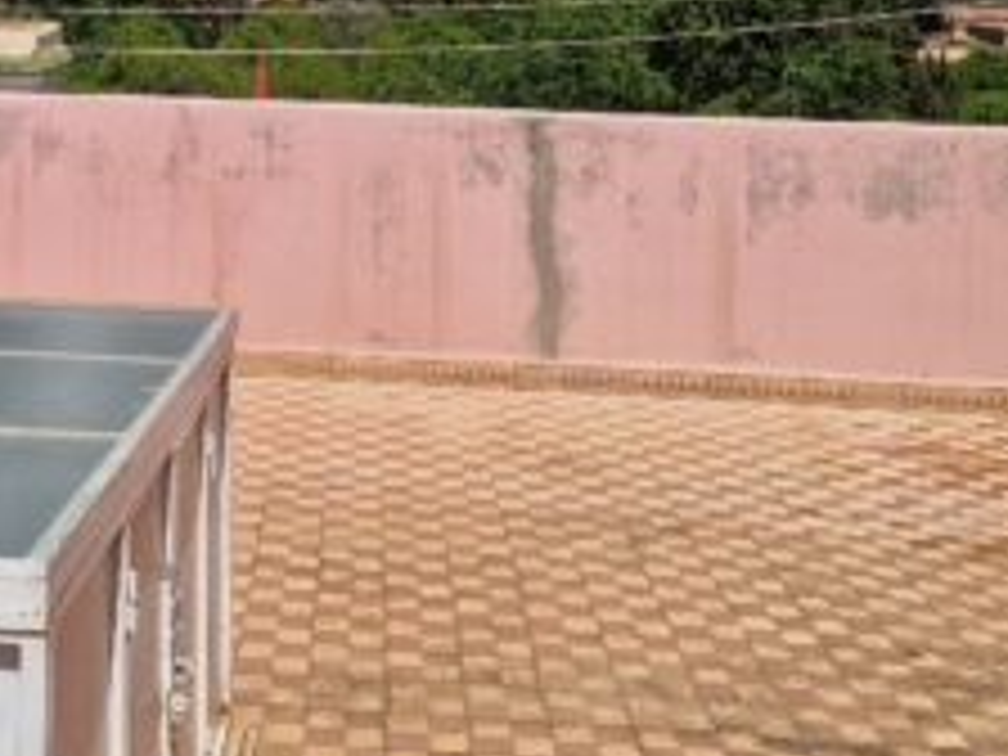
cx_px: 194
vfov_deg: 22.6
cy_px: -130
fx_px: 1747
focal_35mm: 60
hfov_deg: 31.3
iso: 50
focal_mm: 5.4
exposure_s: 1/3864
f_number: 1.8
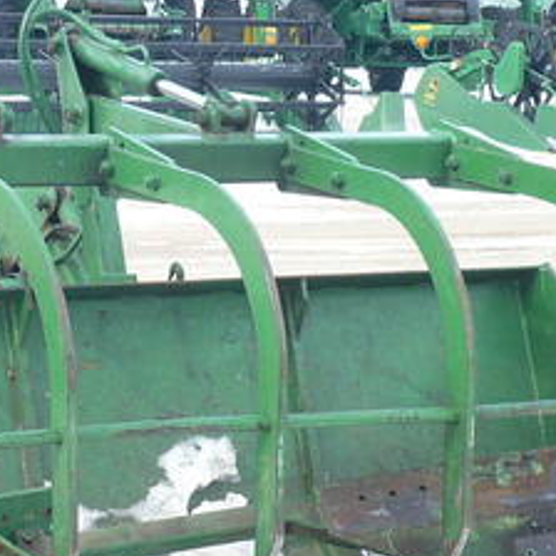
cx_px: 42
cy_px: 320
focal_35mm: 129
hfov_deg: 13.4
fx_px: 2344
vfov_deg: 13.5
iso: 100
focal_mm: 6.6
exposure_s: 1/400
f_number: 3
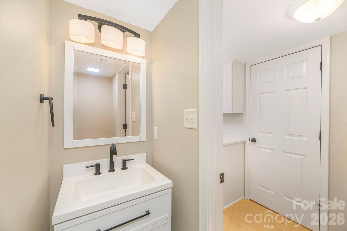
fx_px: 135
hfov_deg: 104.3
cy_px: 116
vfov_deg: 81.2
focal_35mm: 14
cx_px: 174
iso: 200
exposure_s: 1/200
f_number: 8
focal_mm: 14
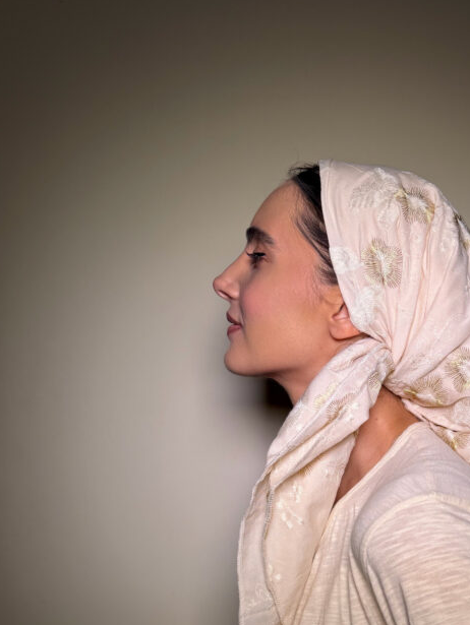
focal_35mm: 39
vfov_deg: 46.6
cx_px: 376
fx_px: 705
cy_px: 447
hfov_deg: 35.6
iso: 80
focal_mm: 6.76
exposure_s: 1/360
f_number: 1.78
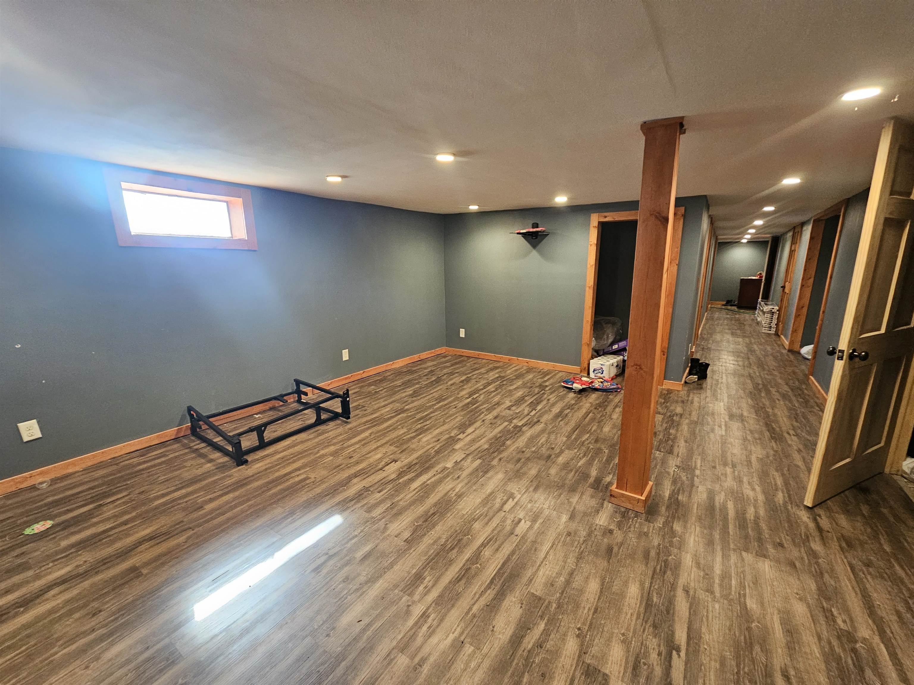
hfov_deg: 106.2
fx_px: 343
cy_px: 342
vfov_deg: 89.9
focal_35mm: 13
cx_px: 457
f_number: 2.2
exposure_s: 1/40
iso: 400
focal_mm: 2.2
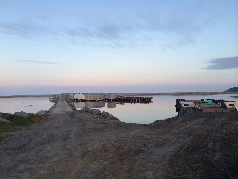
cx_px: 119
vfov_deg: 46.8
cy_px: 90
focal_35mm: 30
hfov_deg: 60.0
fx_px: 206
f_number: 2.2
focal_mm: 4.12
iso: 32
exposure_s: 1/204
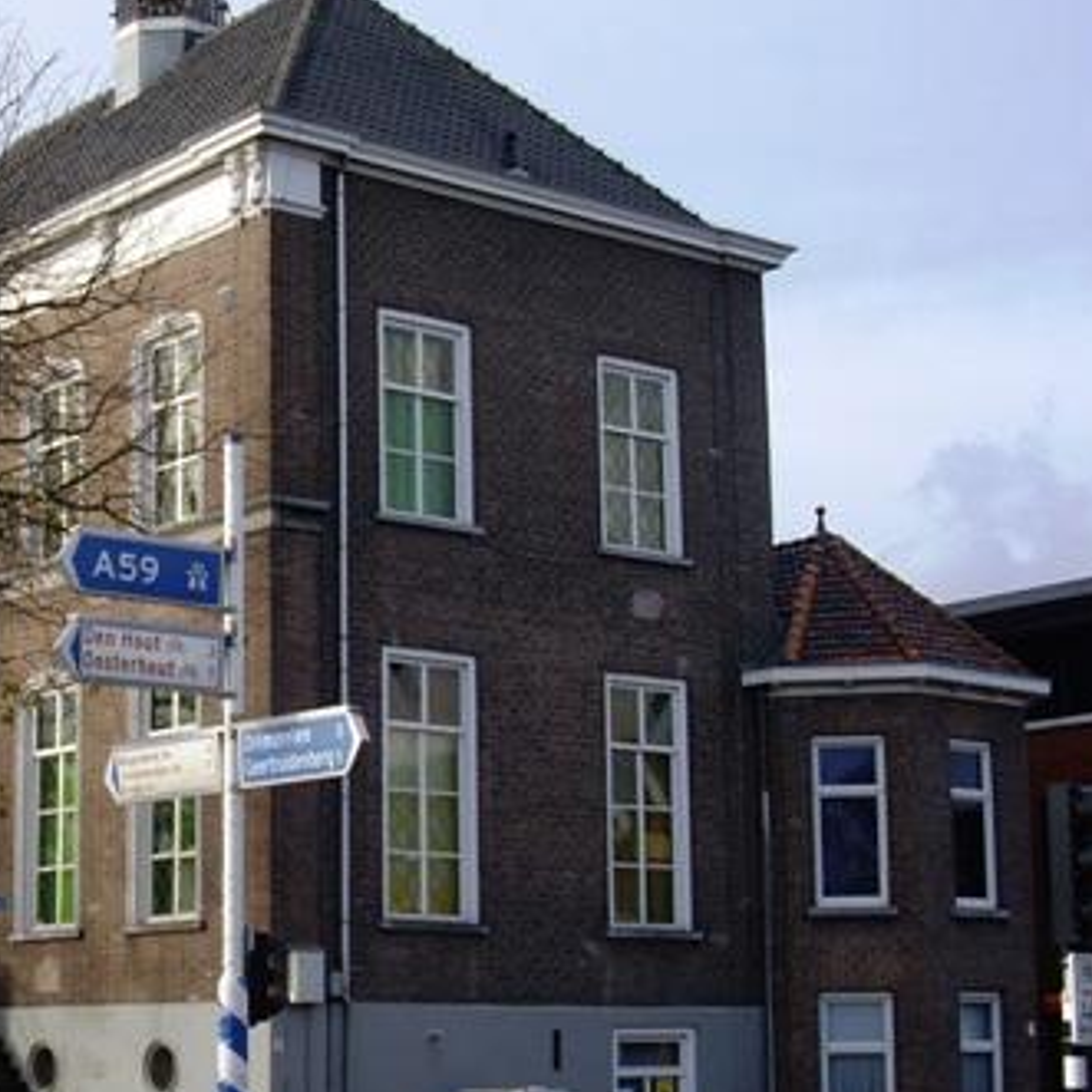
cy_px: 501
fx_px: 2320
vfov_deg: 26.5
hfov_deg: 25.9
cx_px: 185
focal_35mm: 65
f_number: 8
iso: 64
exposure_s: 1/80
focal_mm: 7.9
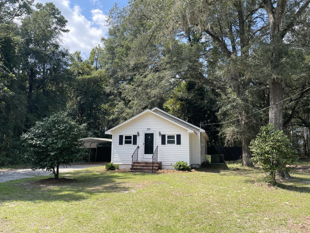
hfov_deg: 65.3
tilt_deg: +8.9
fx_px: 242
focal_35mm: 27
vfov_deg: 51.4
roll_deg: -0.5
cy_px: 120
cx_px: 153
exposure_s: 1/1490
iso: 50
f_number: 1.6
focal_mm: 4.2
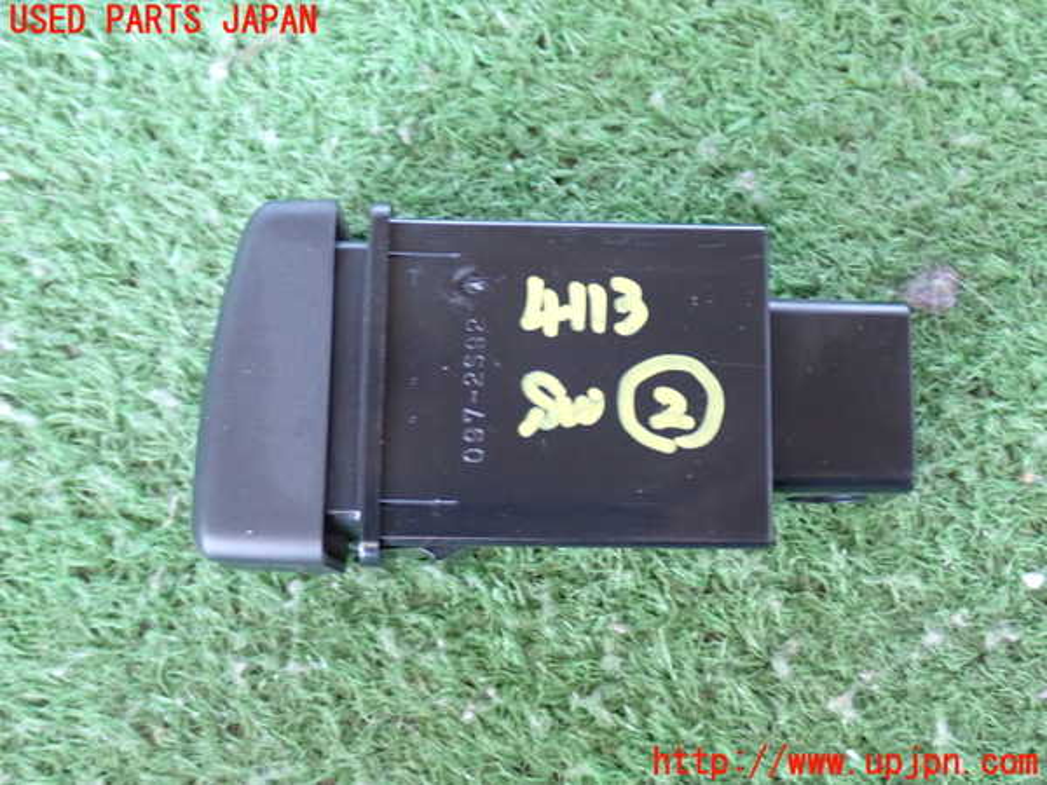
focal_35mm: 47
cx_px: 524
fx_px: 1422
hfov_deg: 40.4
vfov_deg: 30.9
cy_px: 392
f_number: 3.1
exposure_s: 1/25
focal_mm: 8.4
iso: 800
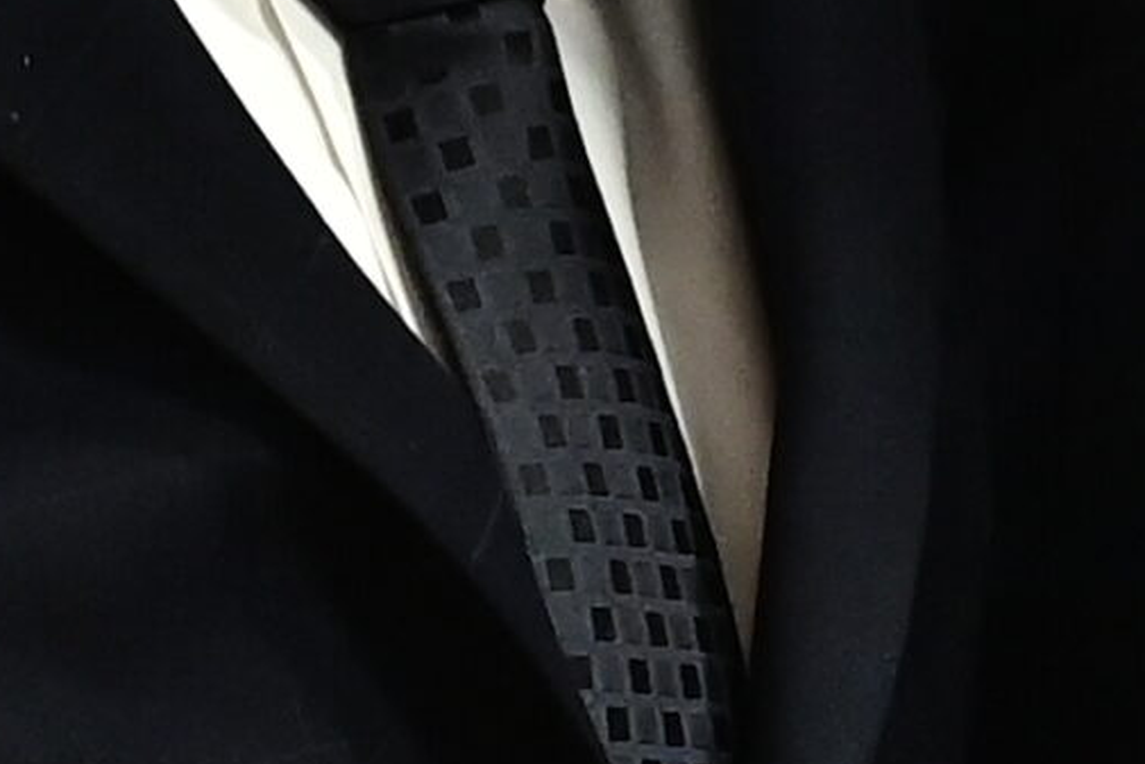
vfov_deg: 6.0
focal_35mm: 223
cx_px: 1131
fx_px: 7094
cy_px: -786
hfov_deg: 9.2
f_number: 4.5
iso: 2000
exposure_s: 1/125
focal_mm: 44
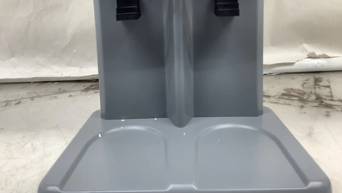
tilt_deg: -17.4
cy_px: 65
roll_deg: +2.1
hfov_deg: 58.0
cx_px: 171
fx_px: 309
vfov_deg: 34.4
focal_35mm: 34
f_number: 2.4
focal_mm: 3.3
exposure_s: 1/50
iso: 64
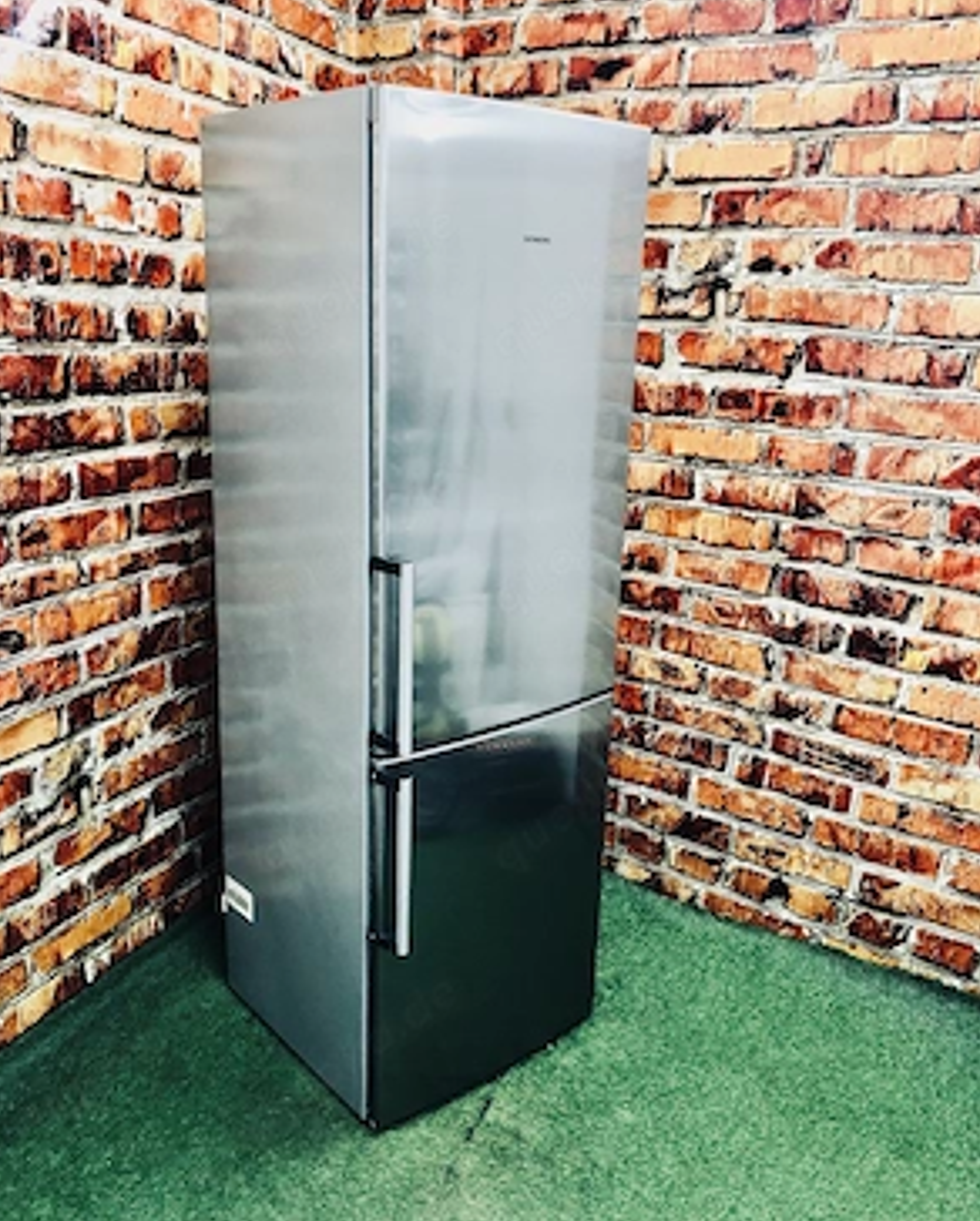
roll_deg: -2.4
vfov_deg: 58.7
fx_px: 1086
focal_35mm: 30
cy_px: 590
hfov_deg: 48.6
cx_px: 480
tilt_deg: -14.9
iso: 40
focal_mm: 3.99
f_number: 1.8
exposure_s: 1/17
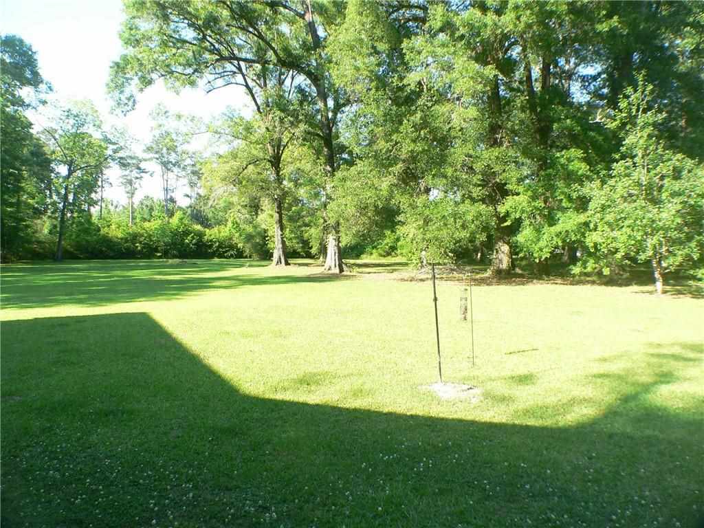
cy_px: 264
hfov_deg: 51.4
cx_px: 352
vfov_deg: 39.7
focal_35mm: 36
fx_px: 732
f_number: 4
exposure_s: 1/80
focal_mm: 6
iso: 80
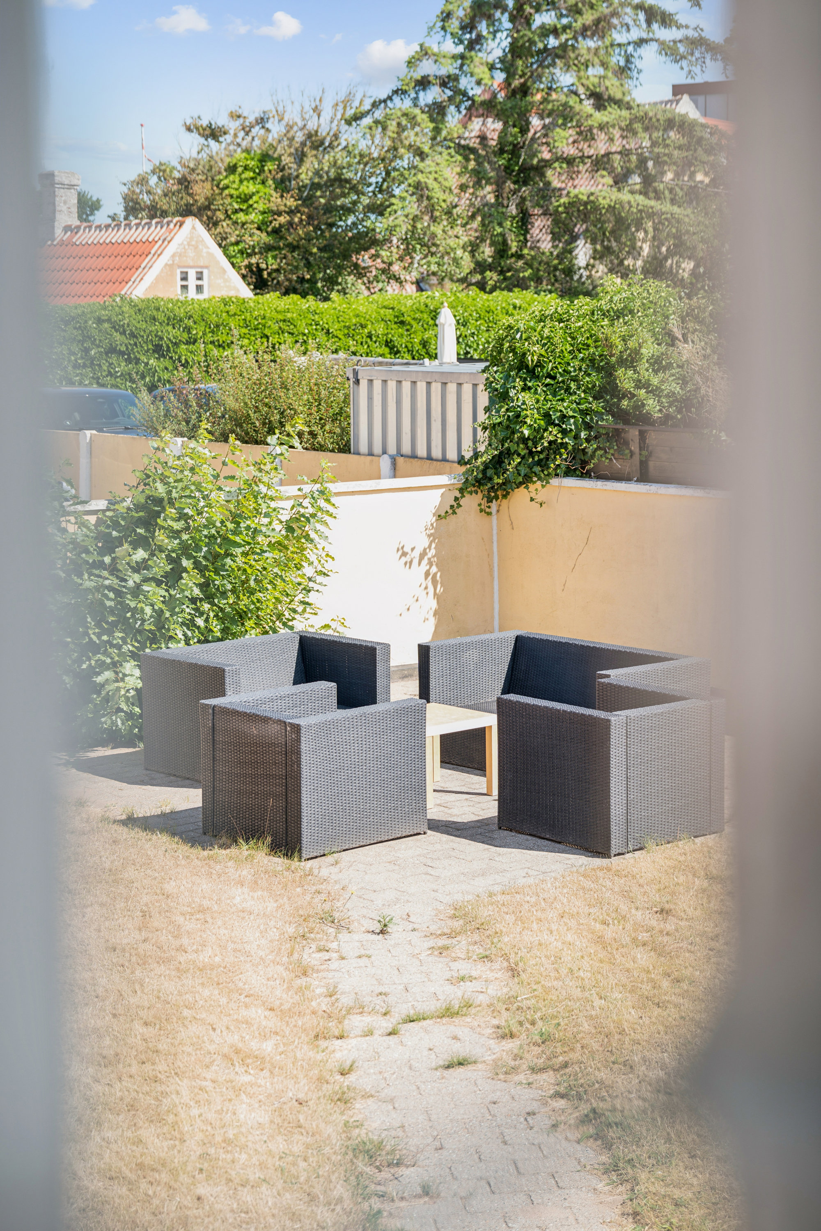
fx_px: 2394
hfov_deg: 19.5
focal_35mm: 70
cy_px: 616
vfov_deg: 28.8
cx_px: 410
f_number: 5
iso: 50
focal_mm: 70
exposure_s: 1/160
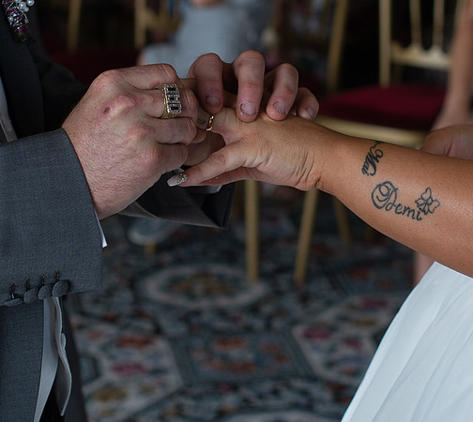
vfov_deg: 12.5
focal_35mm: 132
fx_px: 1931
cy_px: 148
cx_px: 246
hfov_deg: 14.0
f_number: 3.2
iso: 100
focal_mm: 35
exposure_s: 1/125
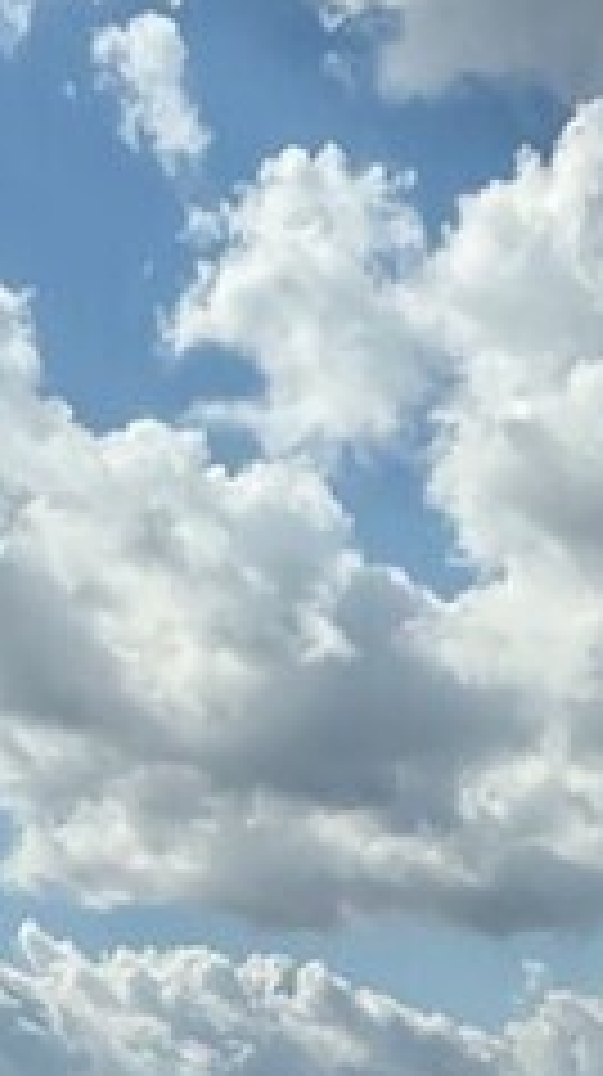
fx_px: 2622
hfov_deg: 12.6
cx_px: 842
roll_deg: -3.1
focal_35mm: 92
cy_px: 1144
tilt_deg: +2.6
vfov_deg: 22.1
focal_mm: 2.22
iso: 50
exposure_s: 1/6173
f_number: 2.2
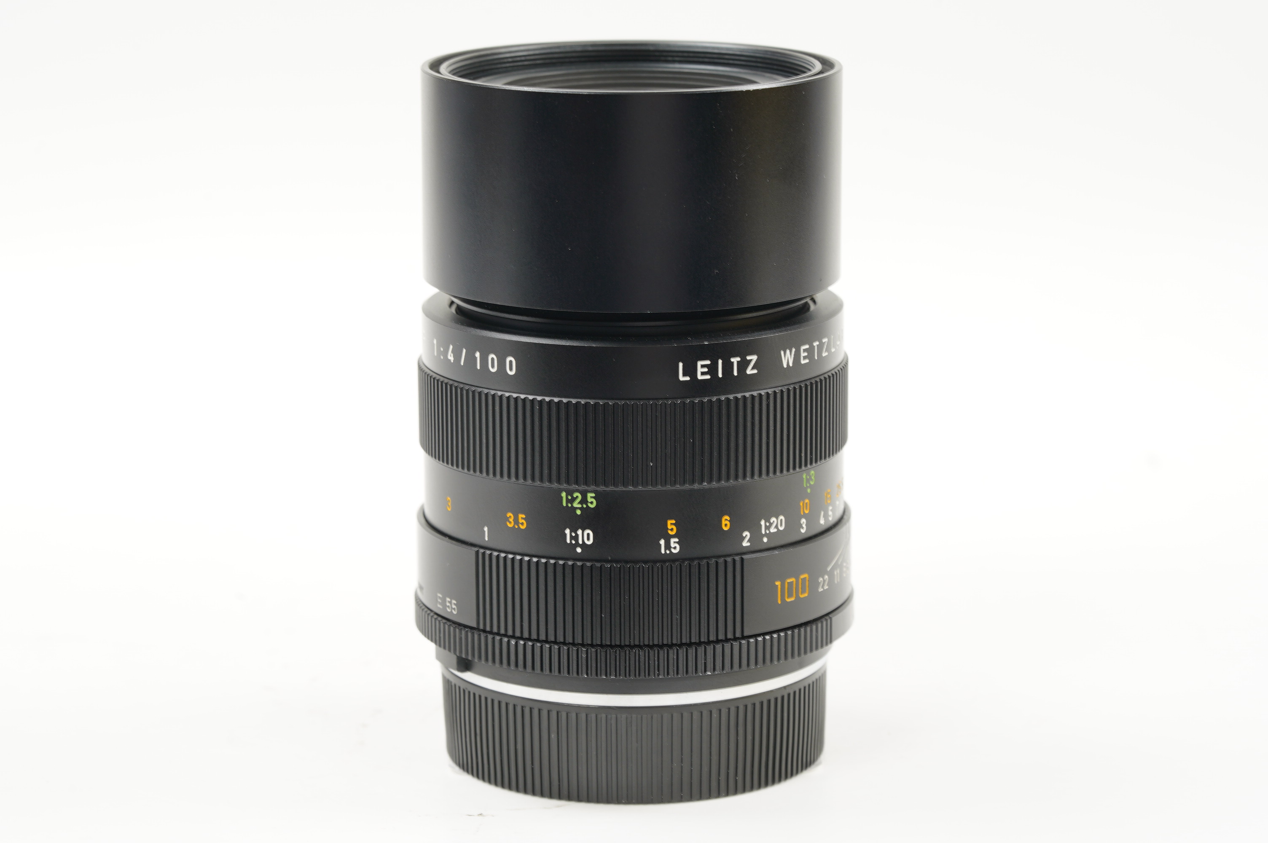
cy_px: 422
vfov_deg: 15.2
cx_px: 634
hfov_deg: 22.6
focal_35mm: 90
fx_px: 3167
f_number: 11
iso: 200
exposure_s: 1/1.25
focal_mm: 90
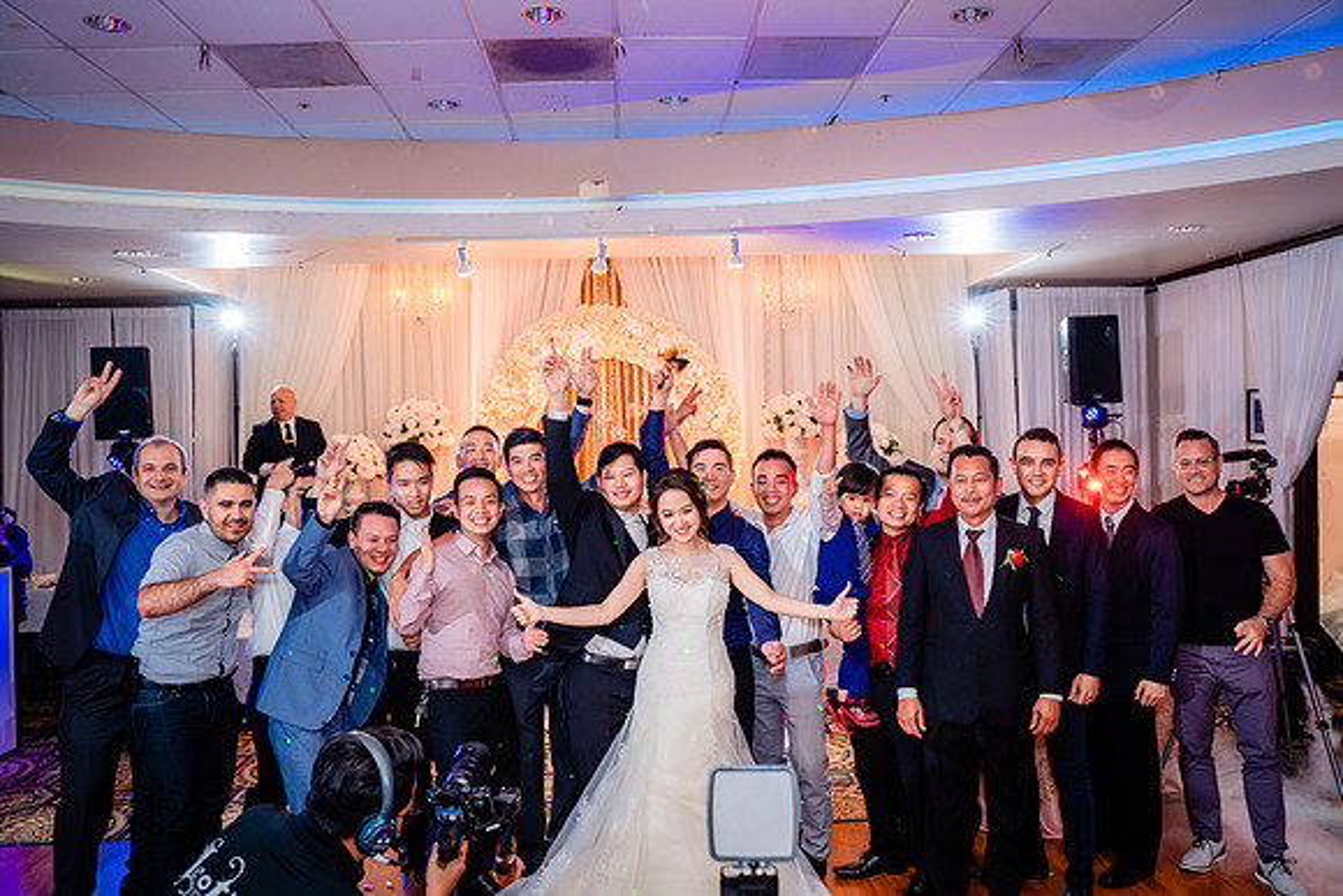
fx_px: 1045
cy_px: 448
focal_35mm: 28
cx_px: 672
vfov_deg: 46.4
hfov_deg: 65.5
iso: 1000
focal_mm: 28
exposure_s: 1/160
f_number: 3.5
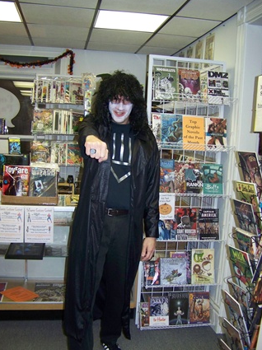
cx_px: 131
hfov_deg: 36.8
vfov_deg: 47.9
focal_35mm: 39
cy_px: 184
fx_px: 394
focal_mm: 5.85
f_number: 2.8
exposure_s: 1/30
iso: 200
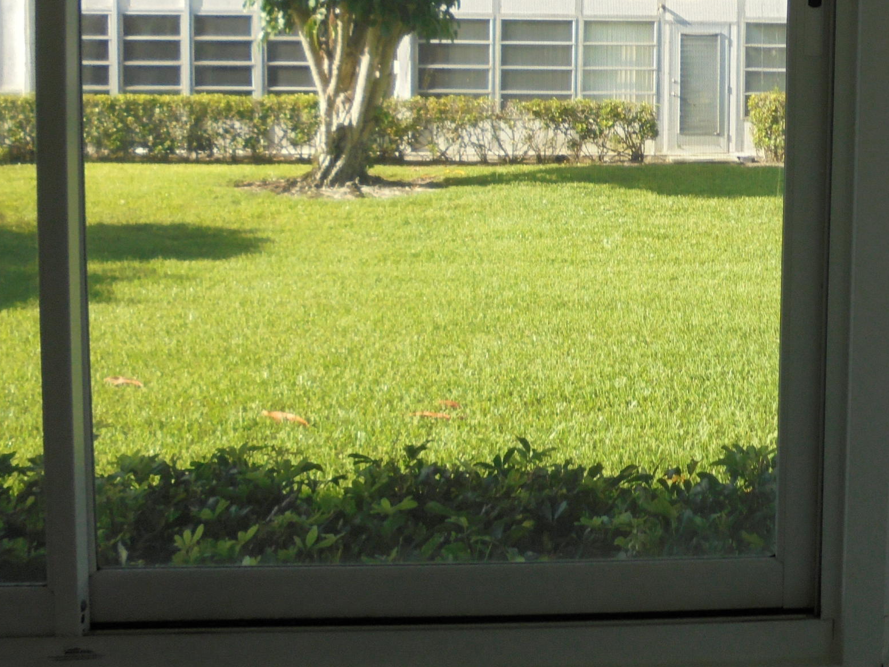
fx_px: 1284
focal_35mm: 50
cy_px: 151
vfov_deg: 28.6
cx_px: 674
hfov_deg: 37.2
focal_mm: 4.6
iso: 100
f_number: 3.5
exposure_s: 1/60
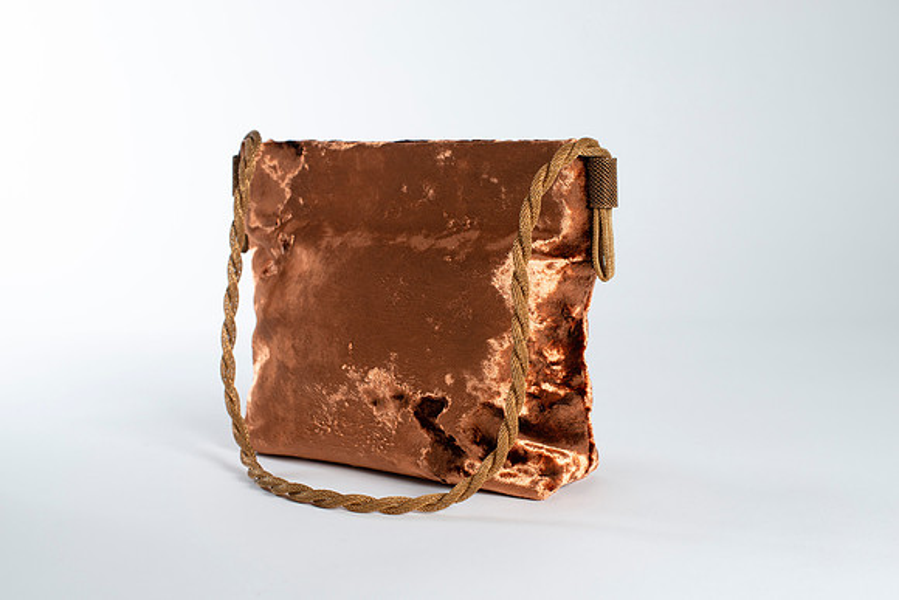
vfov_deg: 27.0
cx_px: 450
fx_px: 1249
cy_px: 300
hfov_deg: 39.6
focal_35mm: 50
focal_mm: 50
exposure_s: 1/200
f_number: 7.1
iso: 200
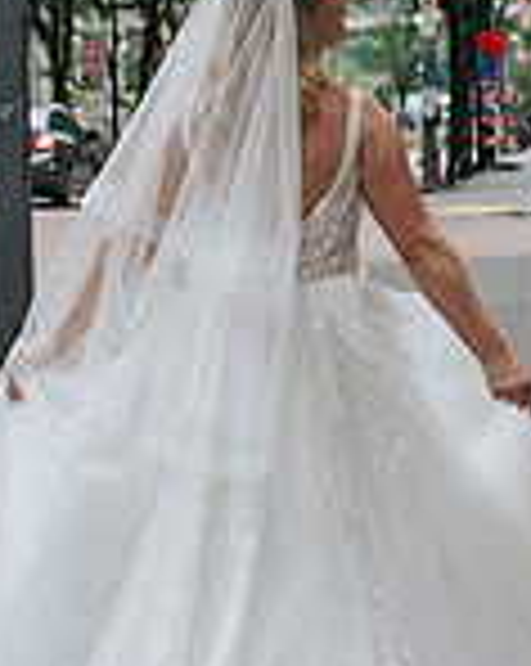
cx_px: 235
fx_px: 3346
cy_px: 452
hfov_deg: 9.1
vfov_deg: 11.4
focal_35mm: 170
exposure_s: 1/320
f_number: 3.2
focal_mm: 35
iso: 250
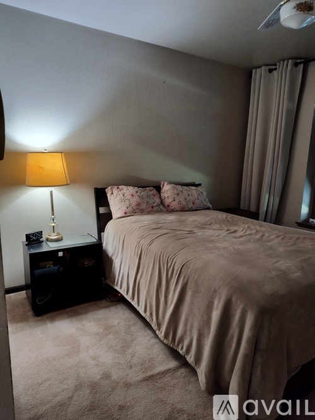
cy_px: 210
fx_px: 279
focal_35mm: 23
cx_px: 158
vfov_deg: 73.9
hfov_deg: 58.9
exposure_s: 1/60
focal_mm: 5.56
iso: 613
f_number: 1.88
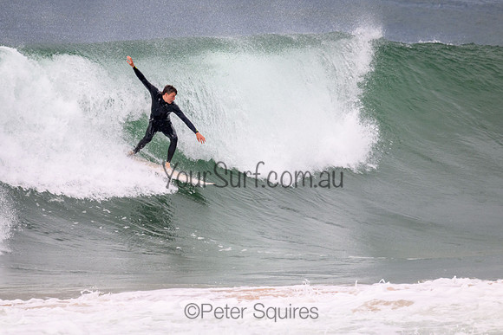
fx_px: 14058
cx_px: 202
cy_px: 113
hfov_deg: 2.0
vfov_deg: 1.4
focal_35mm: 1006
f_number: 11
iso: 1000
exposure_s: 1/2000
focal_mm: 760
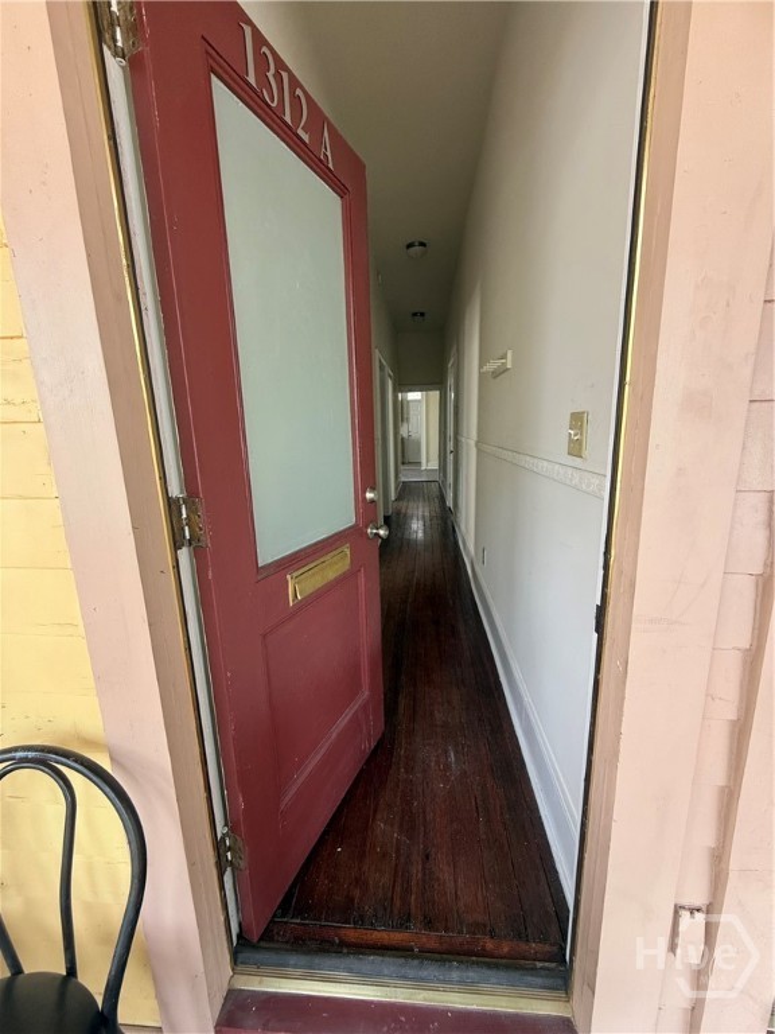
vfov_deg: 102.1
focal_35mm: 14
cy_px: 517
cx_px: 388
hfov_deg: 85.7
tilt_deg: -11.6
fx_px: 418
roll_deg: +1.5
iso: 160
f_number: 2.2
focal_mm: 2.22
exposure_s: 1/99
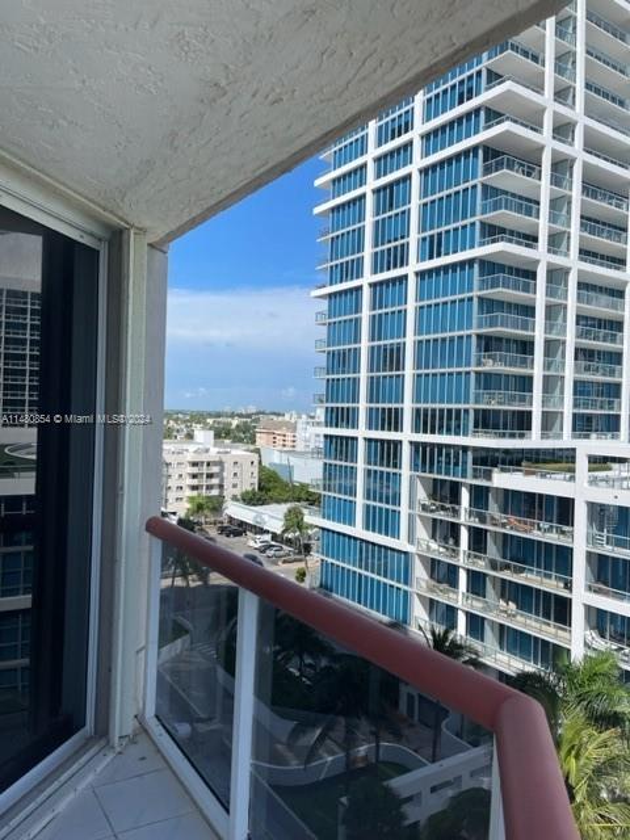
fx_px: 631
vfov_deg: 67.3
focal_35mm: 26
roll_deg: -2.0
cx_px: 315
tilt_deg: -0.7
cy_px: 420
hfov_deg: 53.1
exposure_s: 1/4525
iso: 32
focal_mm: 5.1
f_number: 1.6
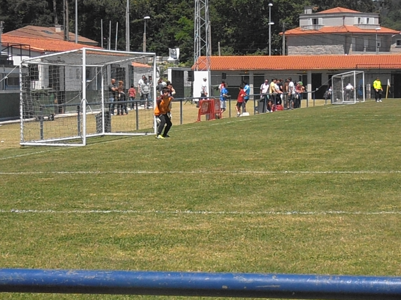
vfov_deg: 10.7
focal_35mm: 138
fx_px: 1599
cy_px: 150
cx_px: 200
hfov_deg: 14.3
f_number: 15
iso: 400
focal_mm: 24.39
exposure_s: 1/320
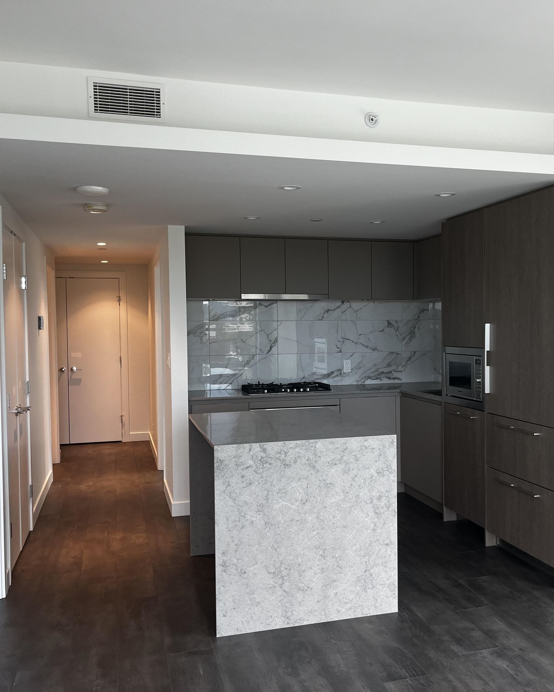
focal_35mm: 34
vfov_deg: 52.8
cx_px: 335
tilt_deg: -1.7
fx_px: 697
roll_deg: +1.3
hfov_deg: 43.1
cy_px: 346
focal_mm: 5.1
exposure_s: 1/121
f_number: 1.6
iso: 64
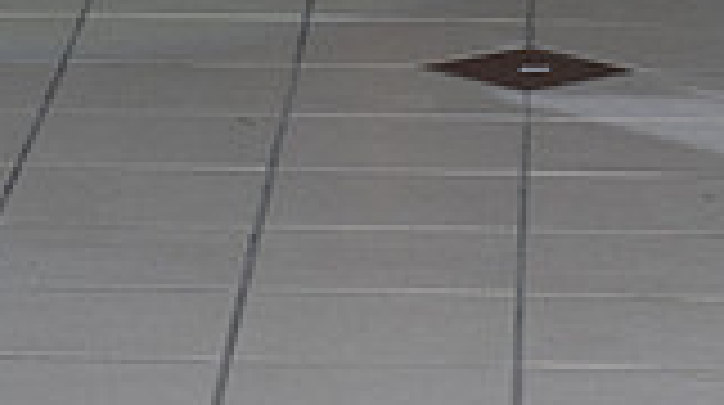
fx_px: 5732
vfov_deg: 4.0
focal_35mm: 299
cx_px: 436
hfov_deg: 7.2
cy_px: -562
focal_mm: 102
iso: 1250
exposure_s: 1/160
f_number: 5
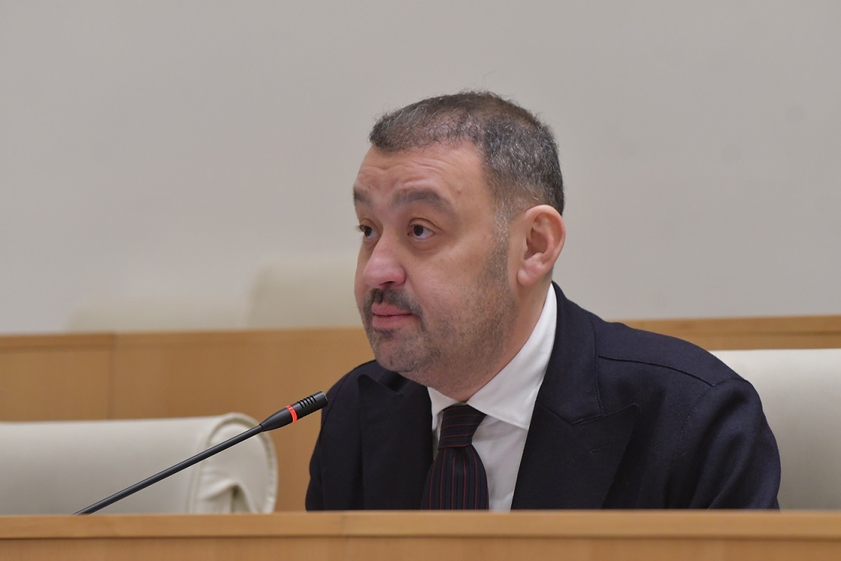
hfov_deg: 7.6
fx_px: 6308
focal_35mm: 270
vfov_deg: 5.1
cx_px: 420
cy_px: 280
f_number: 4.5
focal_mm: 180
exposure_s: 1/100
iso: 2500
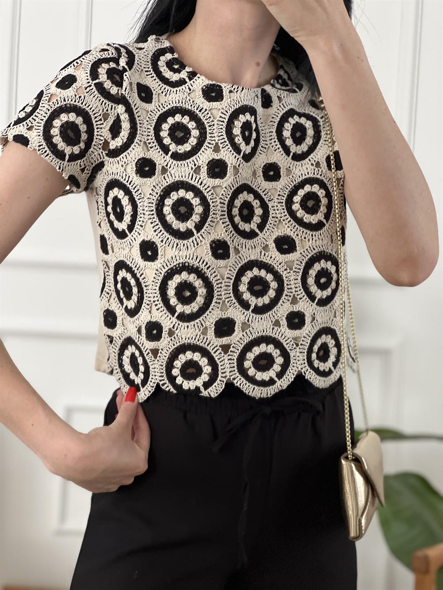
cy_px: 295
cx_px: 222
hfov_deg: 19.1
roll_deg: -0.8
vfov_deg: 25.3
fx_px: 1314
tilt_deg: -38.1
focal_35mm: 77
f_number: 2.8
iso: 200
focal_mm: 9
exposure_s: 1/33
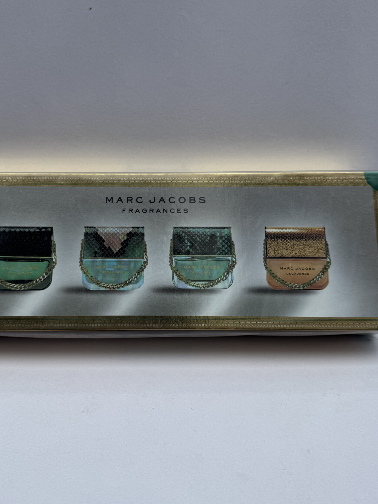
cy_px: 237
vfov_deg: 55.3
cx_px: 158
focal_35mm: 33
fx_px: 481
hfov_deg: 42.8
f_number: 1.78
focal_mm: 6.76
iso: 80
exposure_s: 1/4310
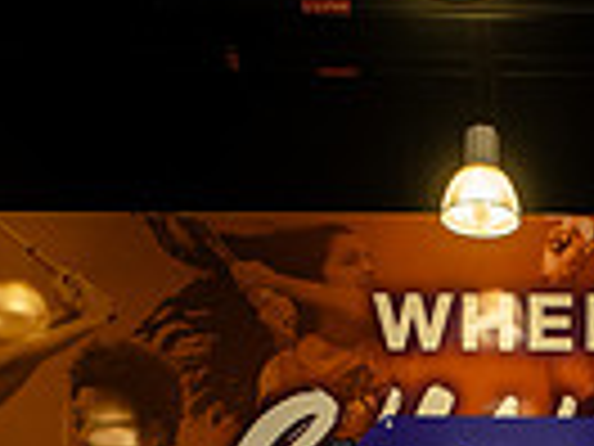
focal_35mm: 98
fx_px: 1682
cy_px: 978
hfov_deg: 19.5
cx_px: 590
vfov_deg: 12.6
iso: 800
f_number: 7.1
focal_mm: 30
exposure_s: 1/320
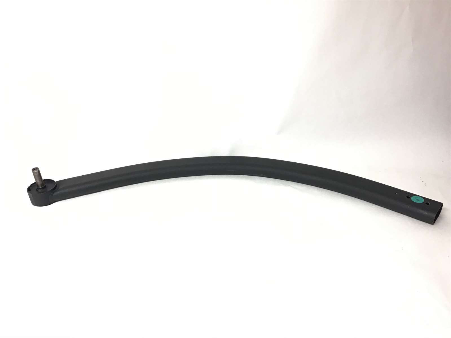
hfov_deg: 58.4
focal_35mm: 31
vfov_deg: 45.4
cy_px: 169
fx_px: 404
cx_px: 226
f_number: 2.4
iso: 50
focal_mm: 3.3
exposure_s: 1/33
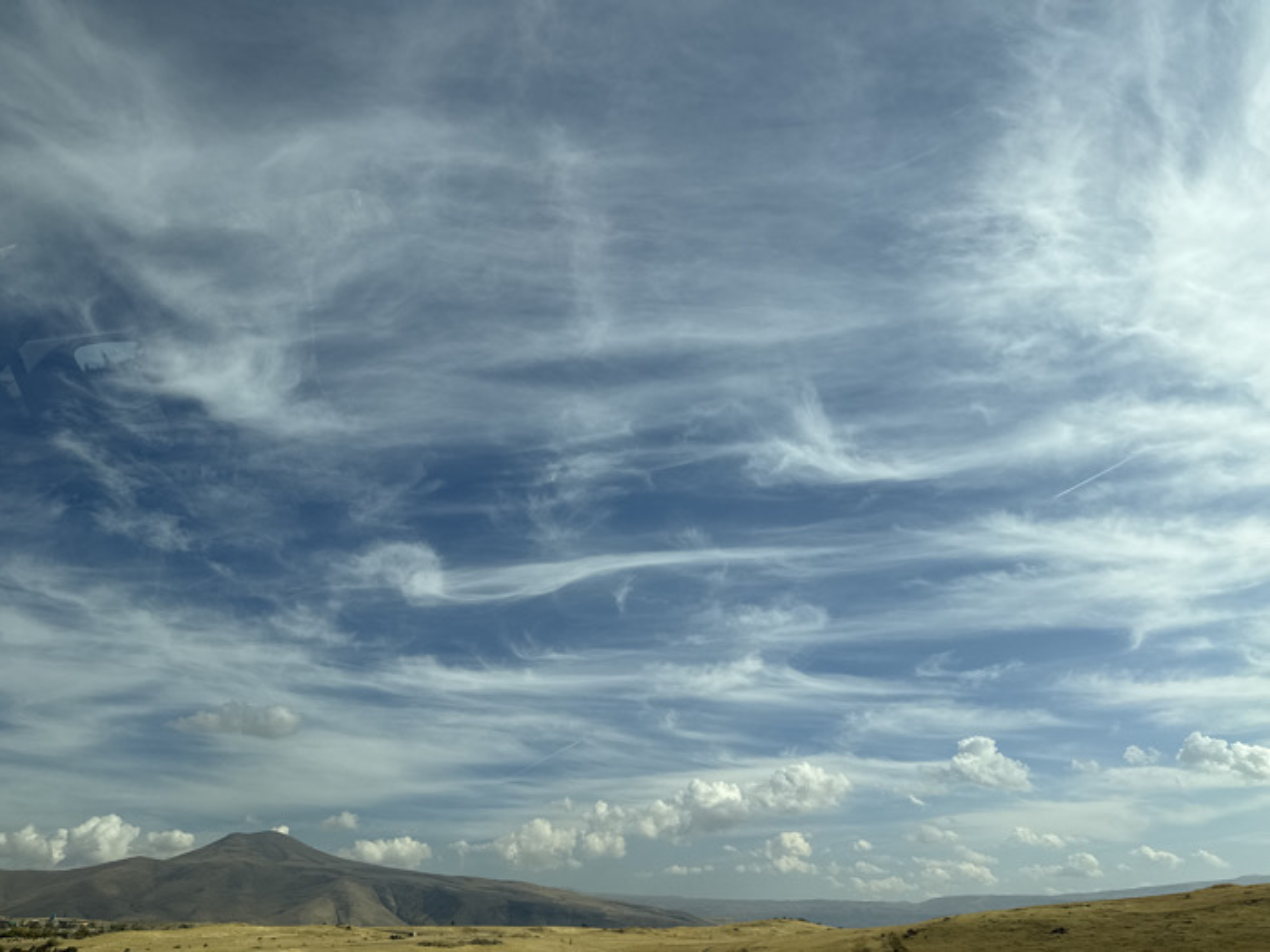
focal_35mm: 24
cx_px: 635
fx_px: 881
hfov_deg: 71.6
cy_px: 476
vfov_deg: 56.8
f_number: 1.78
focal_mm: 6.76
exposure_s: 1/2252
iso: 80
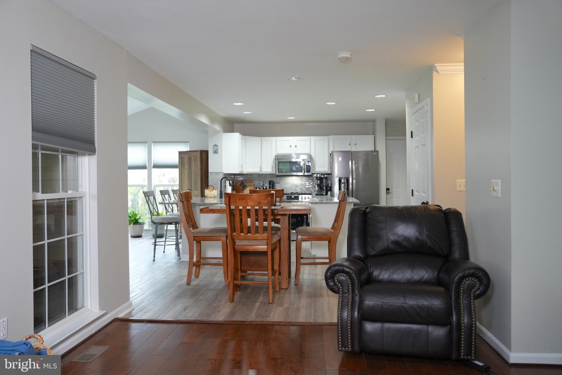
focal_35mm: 28
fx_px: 437
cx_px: 281
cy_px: 188
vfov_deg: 46.4
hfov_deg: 65.5
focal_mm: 28
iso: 1600
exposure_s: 1/160
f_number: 2.8
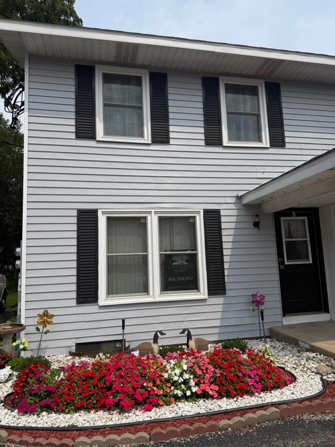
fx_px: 310
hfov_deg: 56.8
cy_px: 224
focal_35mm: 24
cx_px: 168
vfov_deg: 71.6
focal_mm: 6.76
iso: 80
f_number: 1.78
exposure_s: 1/7353
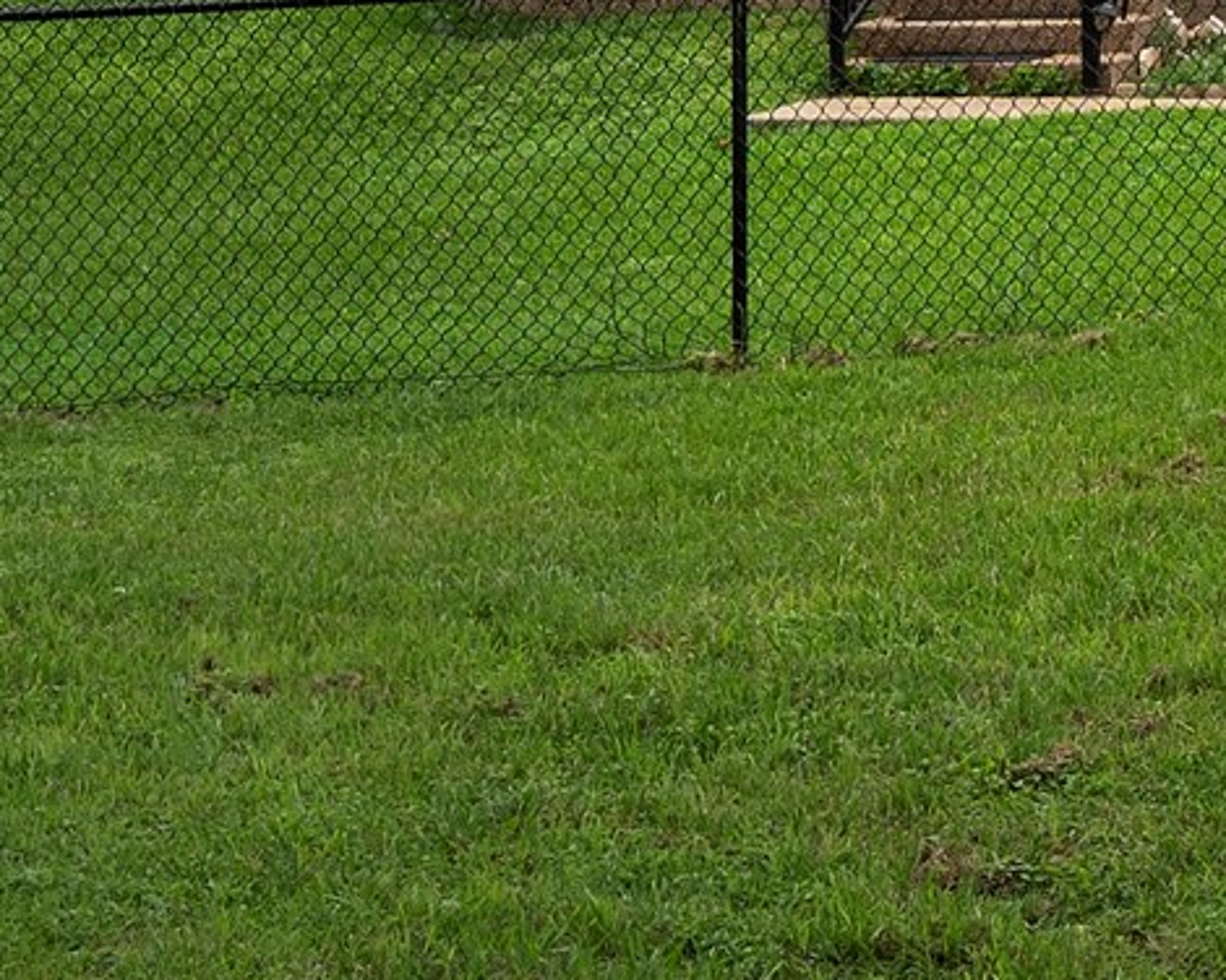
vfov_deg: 11.6
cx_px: 2374
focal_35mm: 130
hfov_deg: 13.0
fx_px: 4717
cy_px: -201
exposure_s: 1/160
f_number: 8
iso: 160
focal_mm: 20
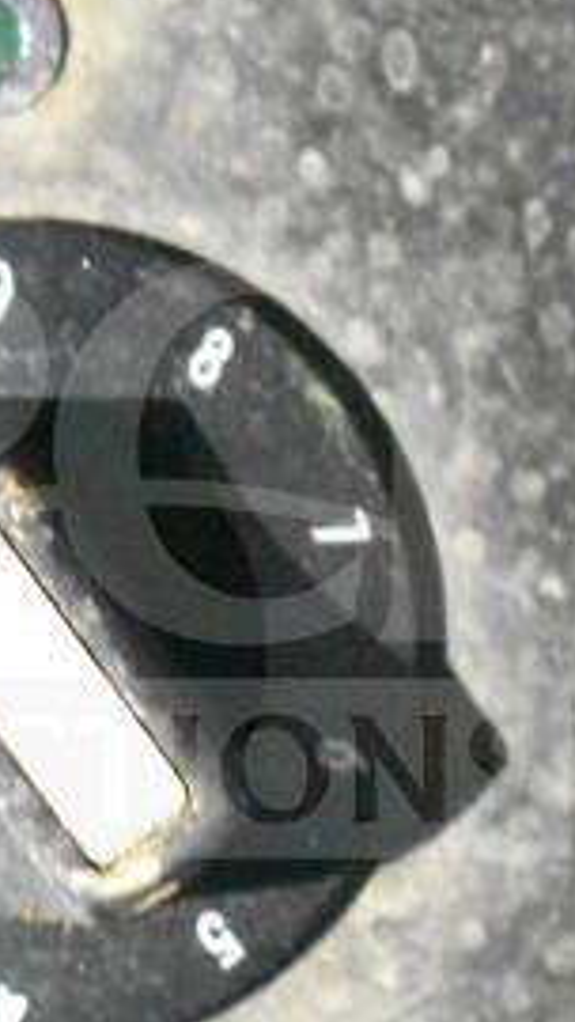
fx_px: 5287
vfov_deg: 11.0
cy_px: 558
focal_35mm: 195
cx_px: 144
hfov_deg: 6.2
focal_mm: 55
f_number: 5.6
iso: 25600
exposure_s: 1/20
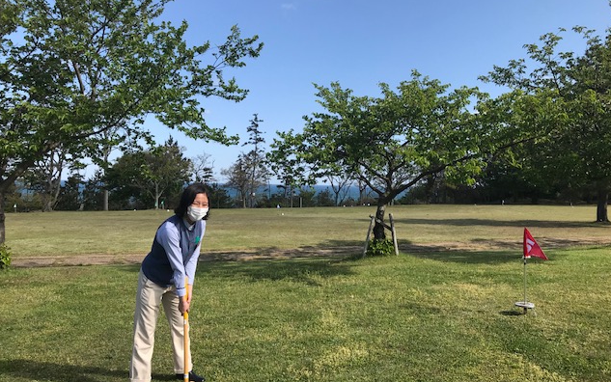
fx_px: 500
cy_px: 195
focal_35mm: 30
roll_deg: -2.7
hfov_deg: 62.9
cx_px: 308
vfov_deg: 41.9
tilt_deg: -1.3
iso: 20
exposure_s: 1/1623
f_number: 1.8
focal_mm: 3.99
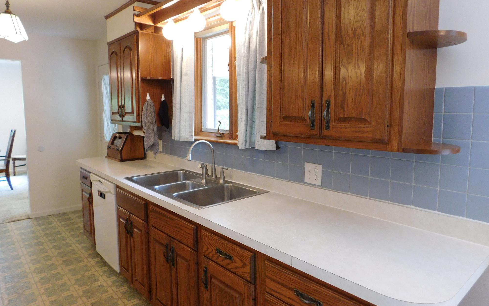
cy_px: 143
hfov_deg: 72.5
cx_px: 250
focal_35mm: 25
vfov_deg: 49.2
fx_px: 333
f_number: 3
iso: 220
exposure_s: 1/30
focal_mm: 4
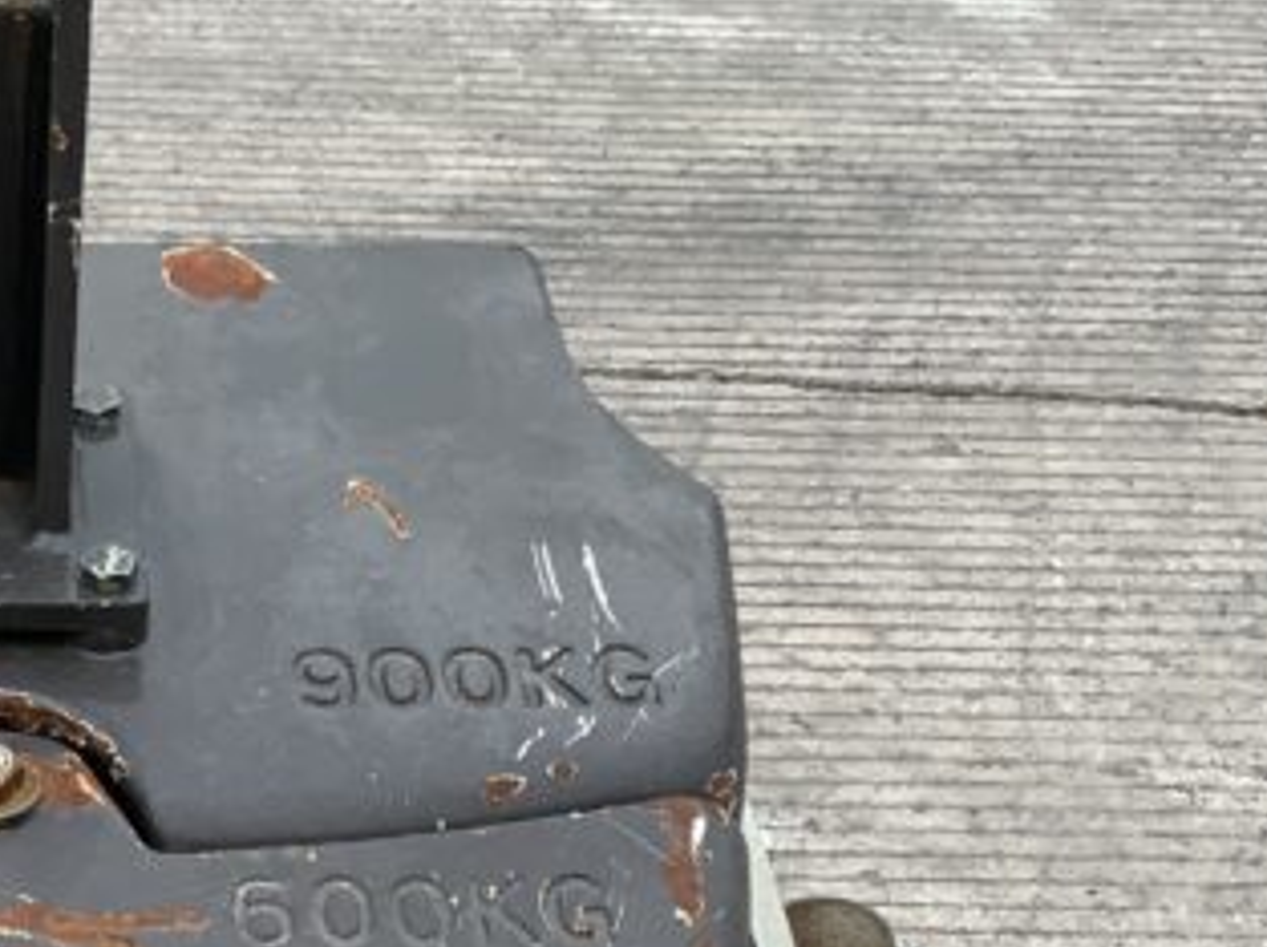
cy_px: 967
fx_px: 3473
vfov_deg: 15.2
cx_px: 97
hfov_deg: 20.2
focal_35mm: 95
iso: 16
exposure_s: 1/944
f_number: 1.8
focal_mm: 3
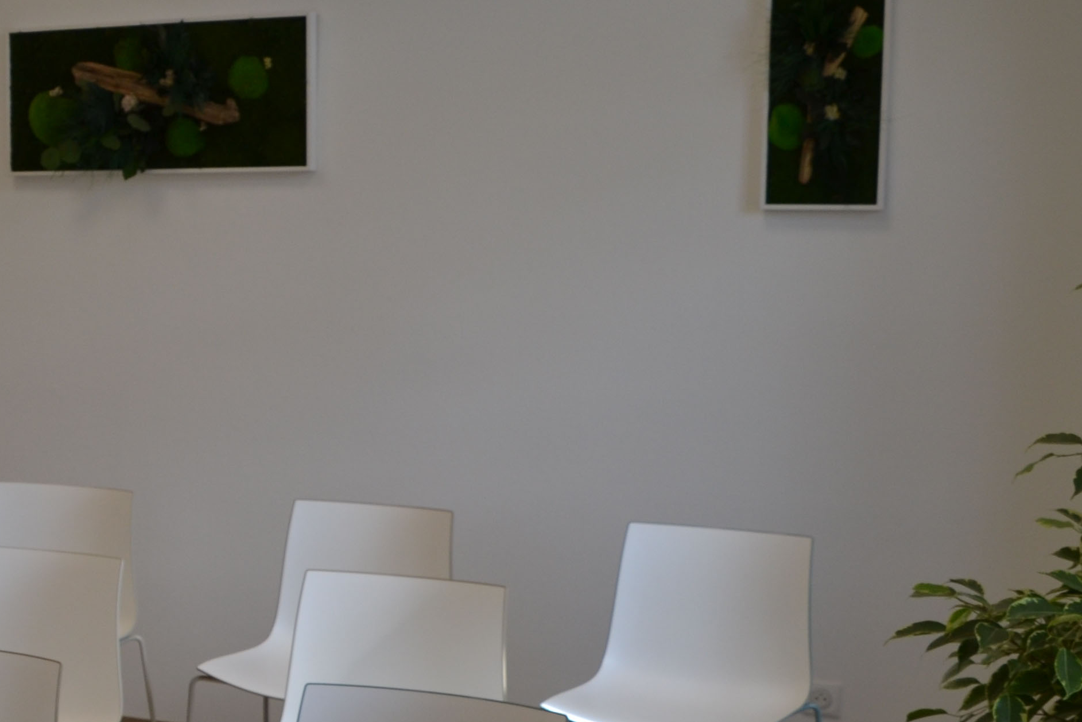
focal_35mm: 66
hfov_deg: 27.8
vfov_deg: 20.5
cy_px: 528
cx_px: -114
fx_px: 1984
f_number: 5
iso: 200
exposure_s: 1/200
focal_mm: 18
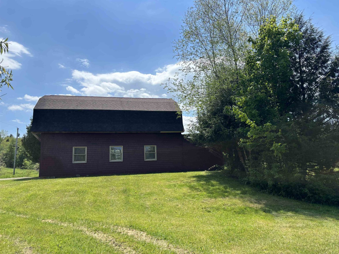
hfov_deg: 67.3
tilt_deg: +10.1
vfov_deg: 53.1
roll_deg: +2.4
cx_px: 170
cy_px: 127
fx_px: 255
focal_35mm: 26
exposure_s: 1/3937
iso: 50
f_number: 1.6
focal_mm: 5.96
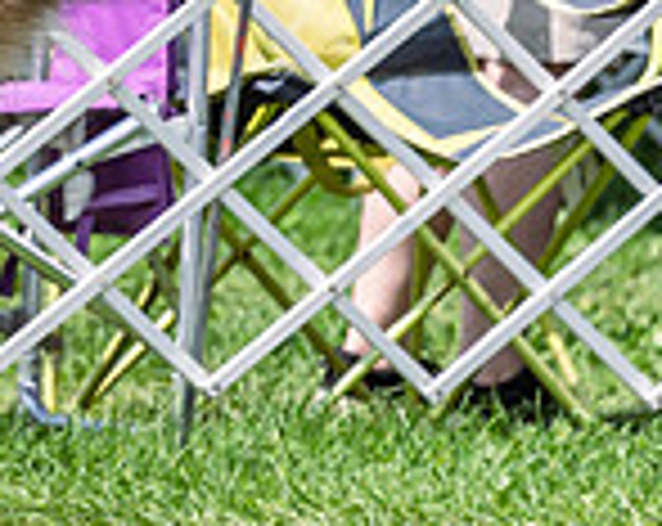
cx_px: -574
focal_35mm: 865
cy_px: -283
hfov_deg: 2.2
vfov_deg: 1.8
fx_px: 16914
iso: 100
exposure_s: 1/1000
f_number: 5
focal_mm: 200
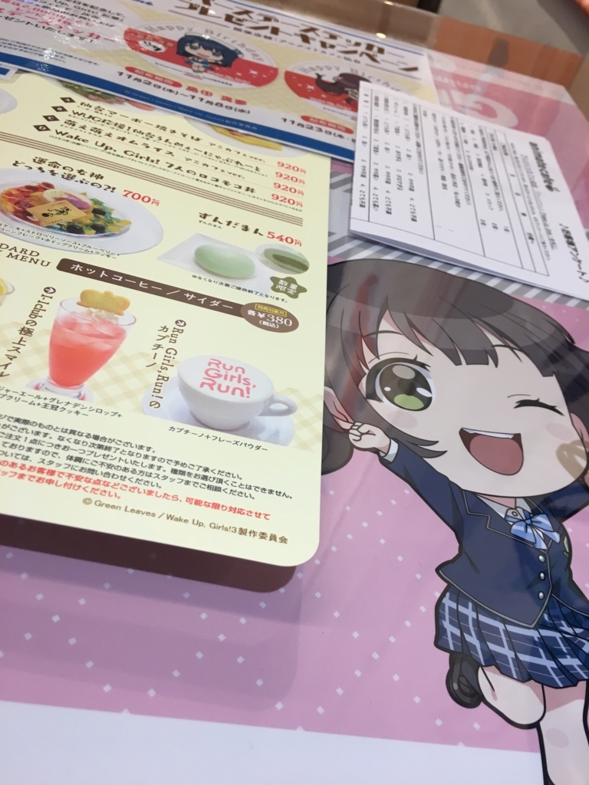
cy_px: 392
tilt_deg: -43.8
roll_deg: -18.2
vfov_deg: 61.7
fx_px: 658
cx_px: 294
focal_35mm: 29
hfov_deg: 48.2
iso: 25
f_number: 2.2
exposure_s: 1/40
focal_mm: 4.15
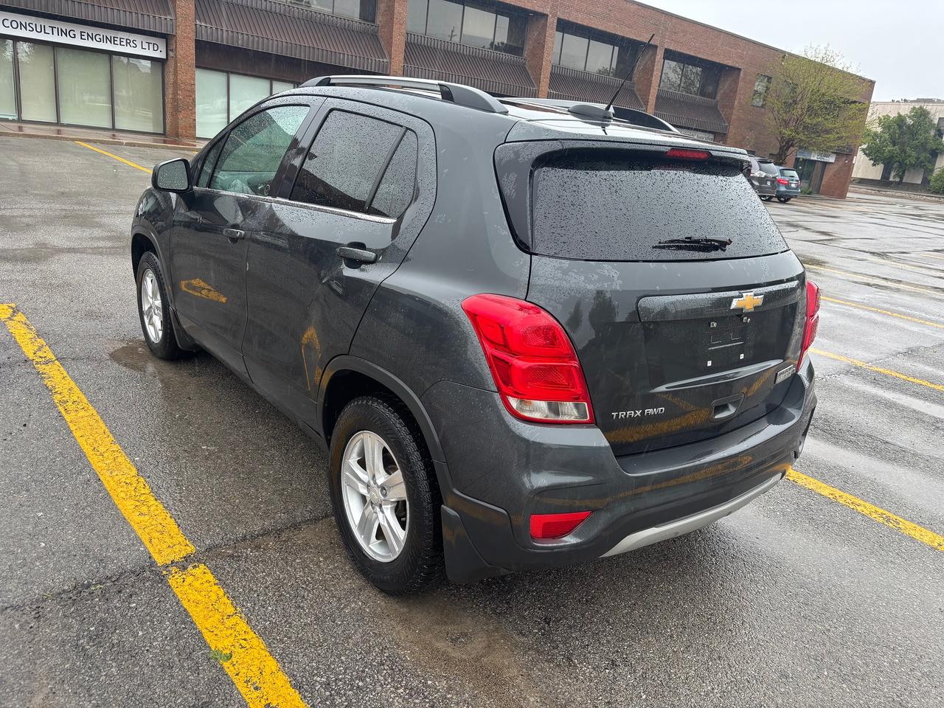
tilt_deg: -15.4
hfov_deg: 67.3
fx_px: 709
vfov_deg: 53.1
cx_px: 472
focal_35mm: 26
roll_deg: -7.7
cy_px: 354
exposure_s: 1/181
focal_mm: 5.96
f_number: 1.6
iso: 40
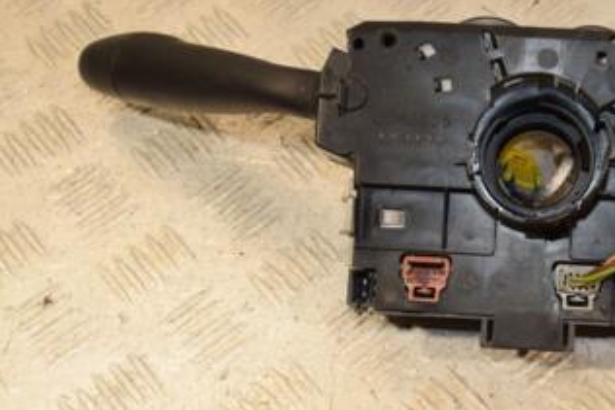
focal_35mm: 74
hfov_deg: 26.5
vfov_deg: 18.4
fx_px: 1265
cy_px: 196
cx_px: 549
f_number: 6.3
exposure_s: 1/200
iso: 800
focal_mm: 26
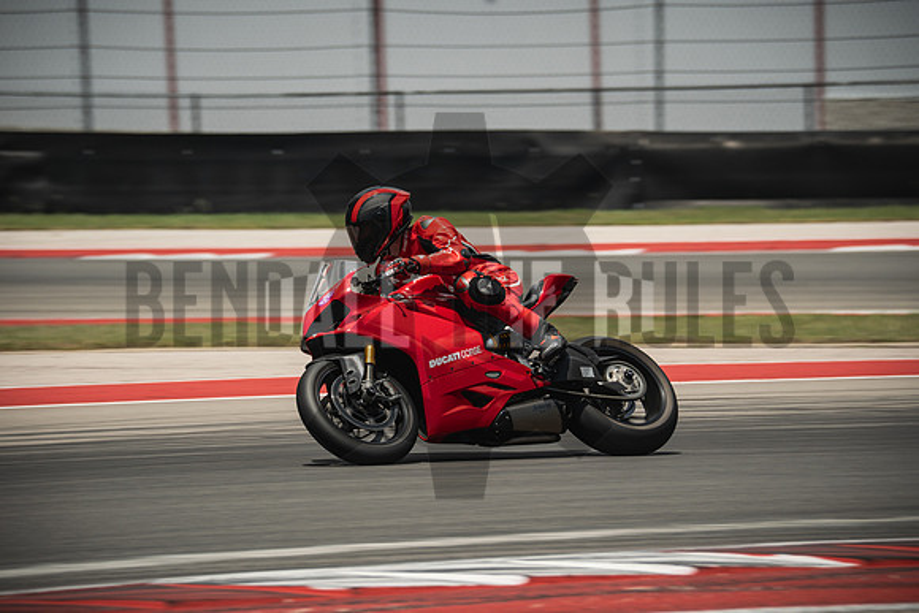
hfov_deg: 5.6
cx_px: 460
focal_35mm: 365
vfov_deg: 3.8
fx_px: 9319
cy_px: 306
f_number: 7.1
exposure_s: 1/400
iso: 160
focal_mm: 243.3
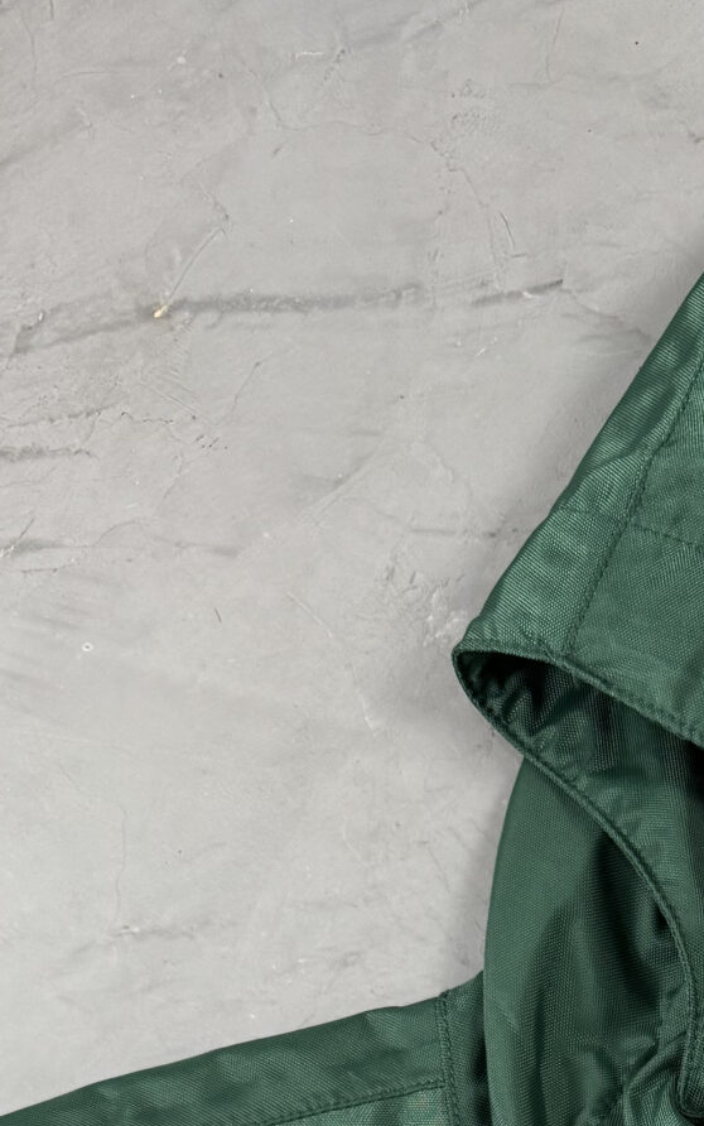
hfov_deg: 17.0
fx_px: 2240
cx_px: 878
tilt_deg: -85.1
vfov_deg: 23.7
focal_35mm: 73
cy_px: 1587
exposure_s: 1/60
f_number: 1.78
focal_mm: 6.76
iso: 160
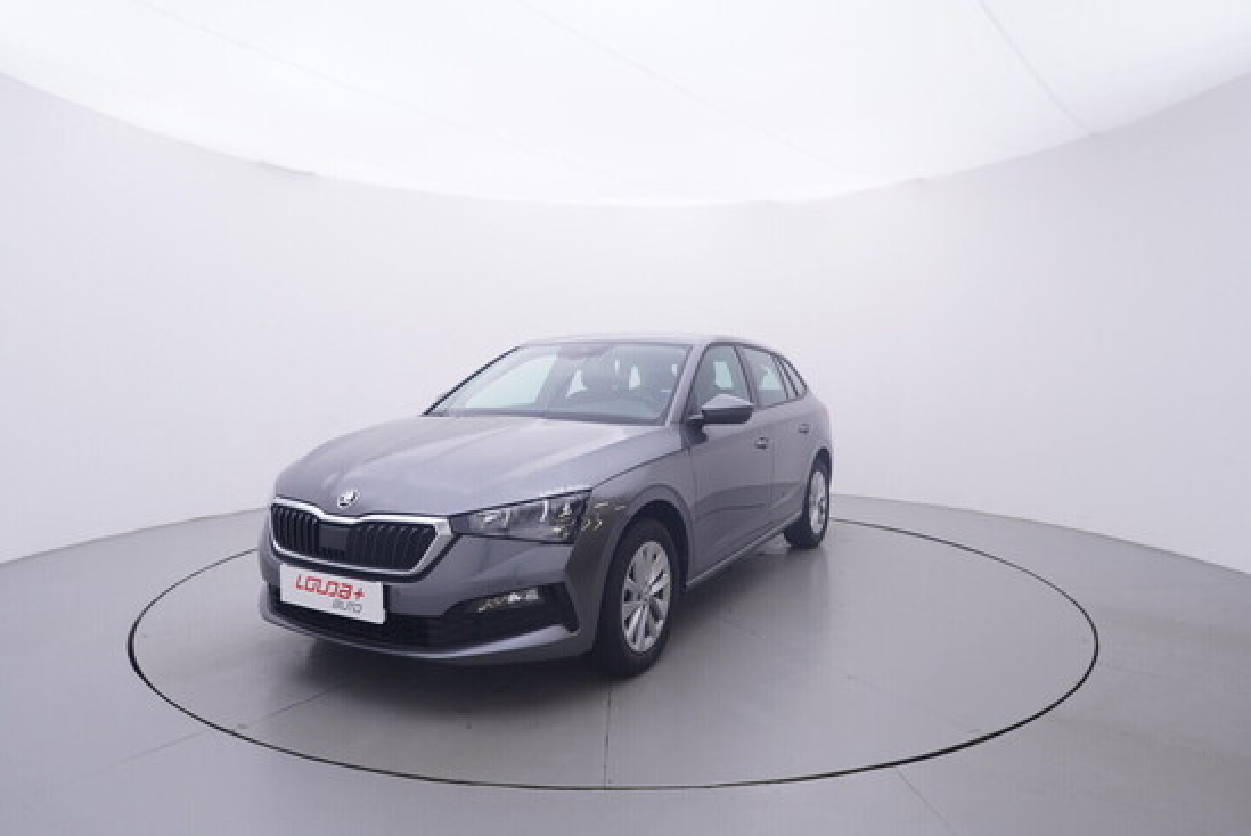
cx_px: 626
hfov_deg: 77.3
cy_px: 418
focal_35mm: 22
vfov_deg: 56.2
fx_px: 782
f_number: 5
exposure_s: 1/80
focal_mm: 15
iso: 200
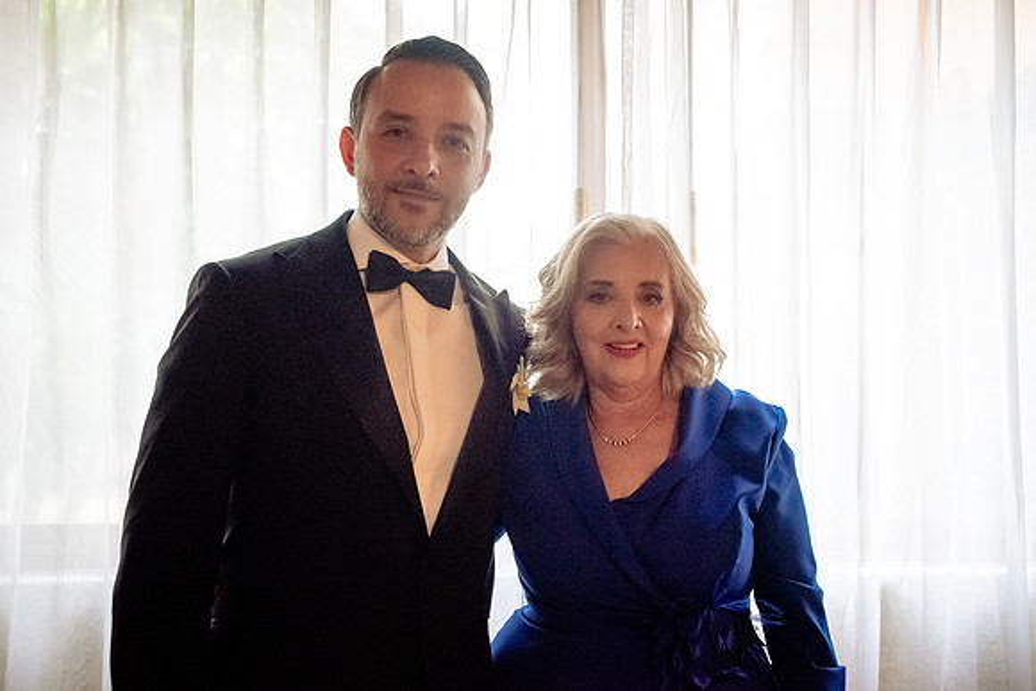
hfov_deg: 50.5
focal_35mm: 38
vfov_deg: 35.0
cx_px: 542
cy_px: 326
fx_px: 1097
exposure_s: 1/160
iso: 6400
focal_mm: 35
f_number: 3.5
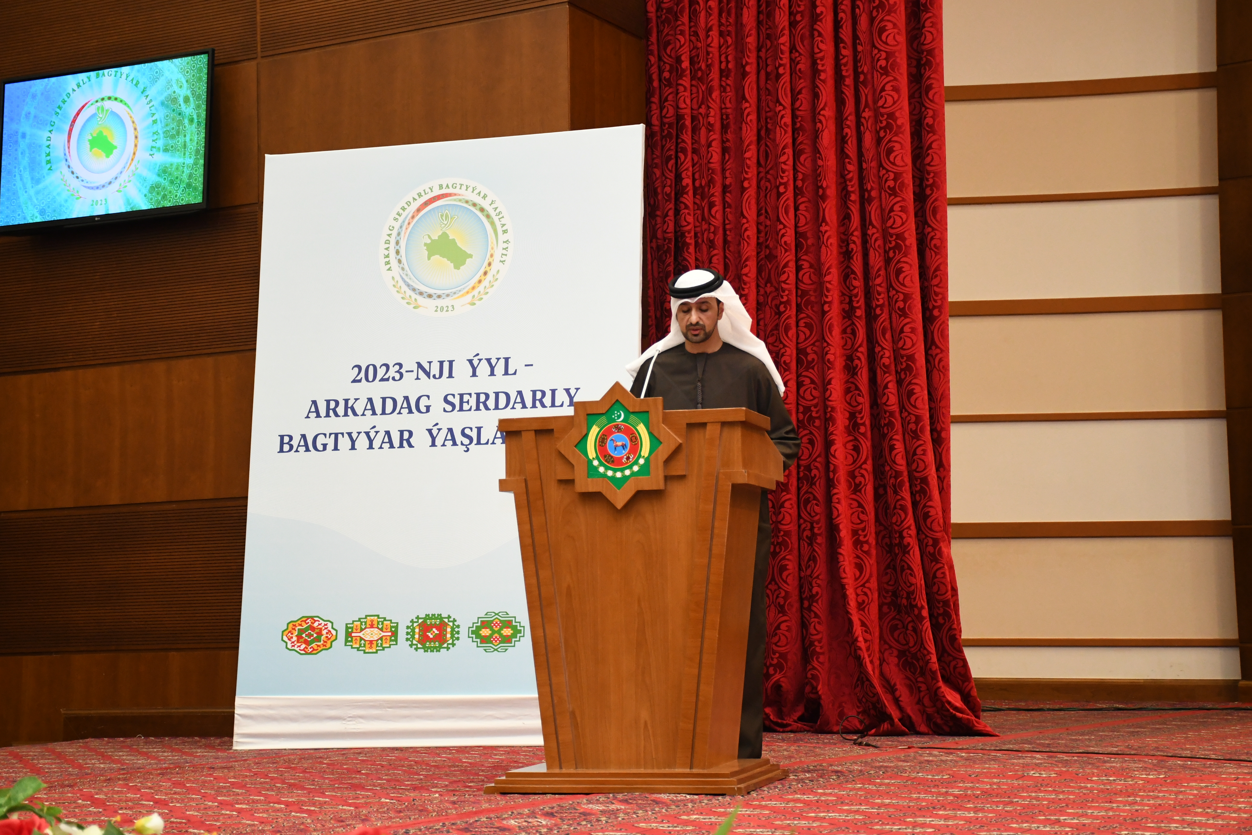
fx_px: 2087
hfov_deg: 33.4
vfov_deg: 22.6
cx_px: 626
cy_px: 418
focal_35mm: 60
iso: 2500
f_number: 4.5
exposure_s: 1/80
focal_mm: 40
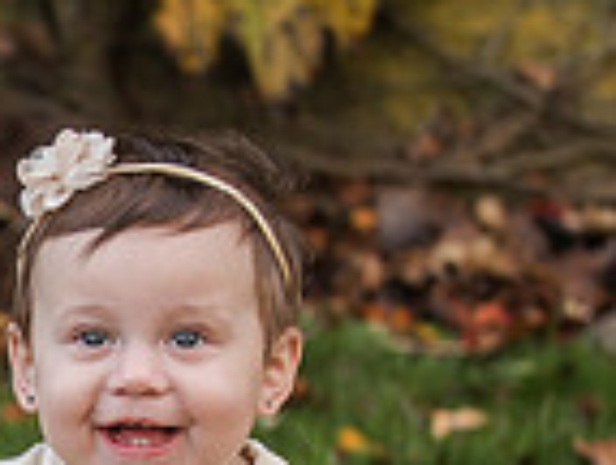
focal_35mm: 325
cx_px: -242
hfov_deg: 6.0
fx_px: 5798
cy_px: 570
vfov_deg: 4.6
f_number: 3.5
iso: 800
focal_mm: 78
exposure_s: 1/1000
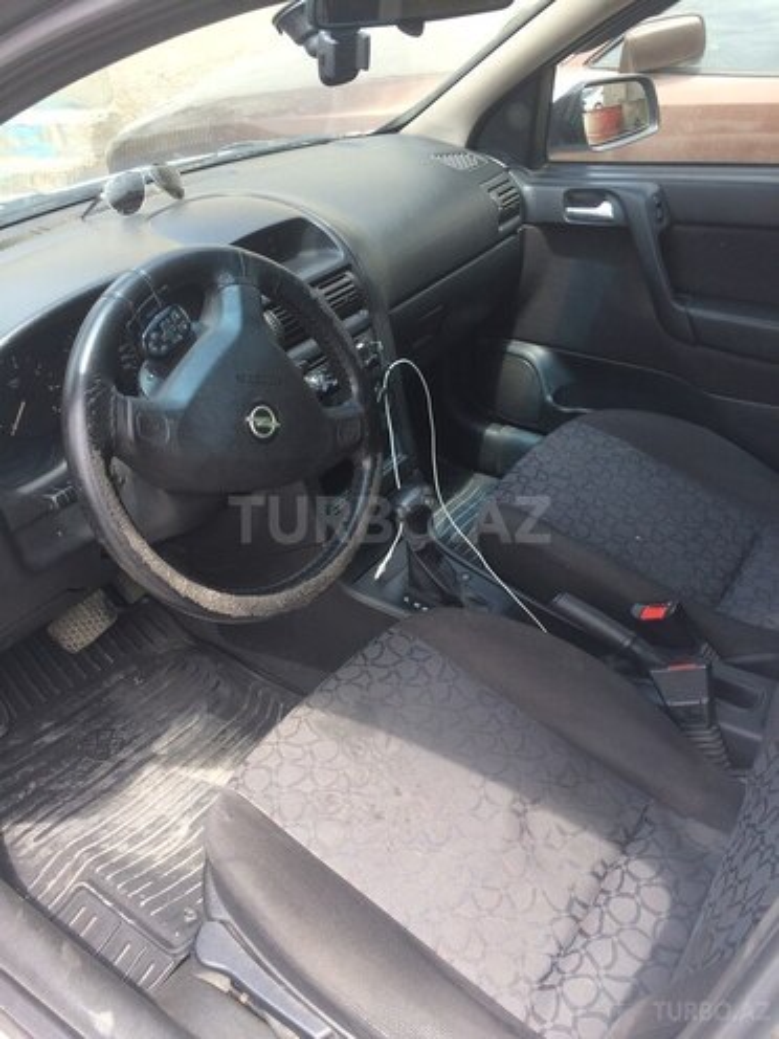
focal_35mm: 29
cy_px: 520
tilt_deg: -36.8
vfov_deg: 61.7
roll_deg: +4.0
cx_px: 390
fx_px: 870
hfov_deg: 48.2
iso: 32
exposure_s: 1/237
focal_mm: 4.15
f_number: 2.2
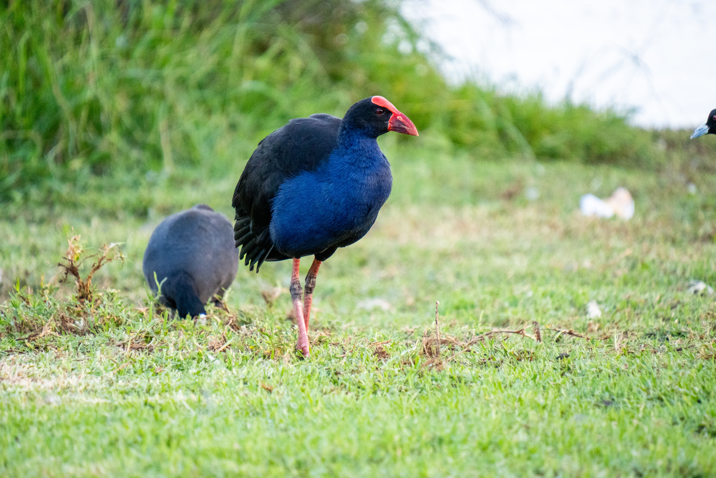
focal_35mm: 450
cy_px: 239
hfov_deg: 4.6
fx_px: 8949
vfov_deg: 3.1
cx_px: 358
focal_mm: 300
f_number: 6.3
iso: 3200
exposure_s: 1/500
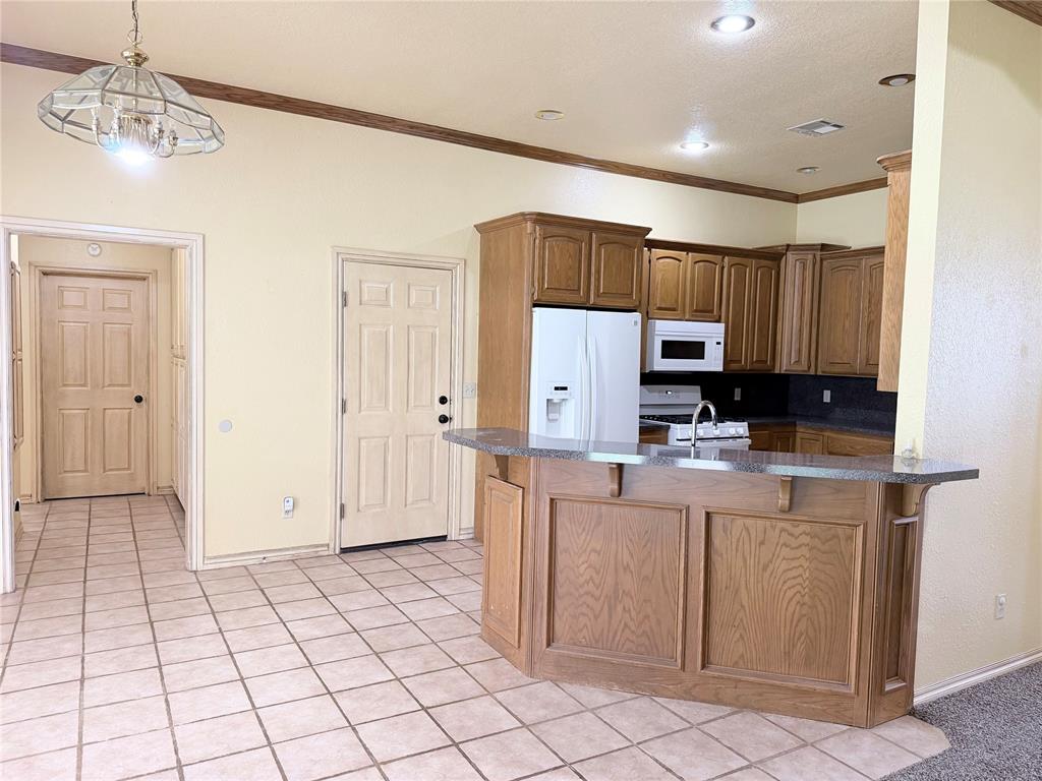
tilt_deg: -3.3
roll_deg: -0.8
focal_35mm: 24
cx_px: 521
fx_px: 722
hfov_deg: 71.6
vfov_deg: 56.8
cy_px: 390
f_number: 1.78
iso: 200
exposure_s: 1/60
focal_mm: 6.76
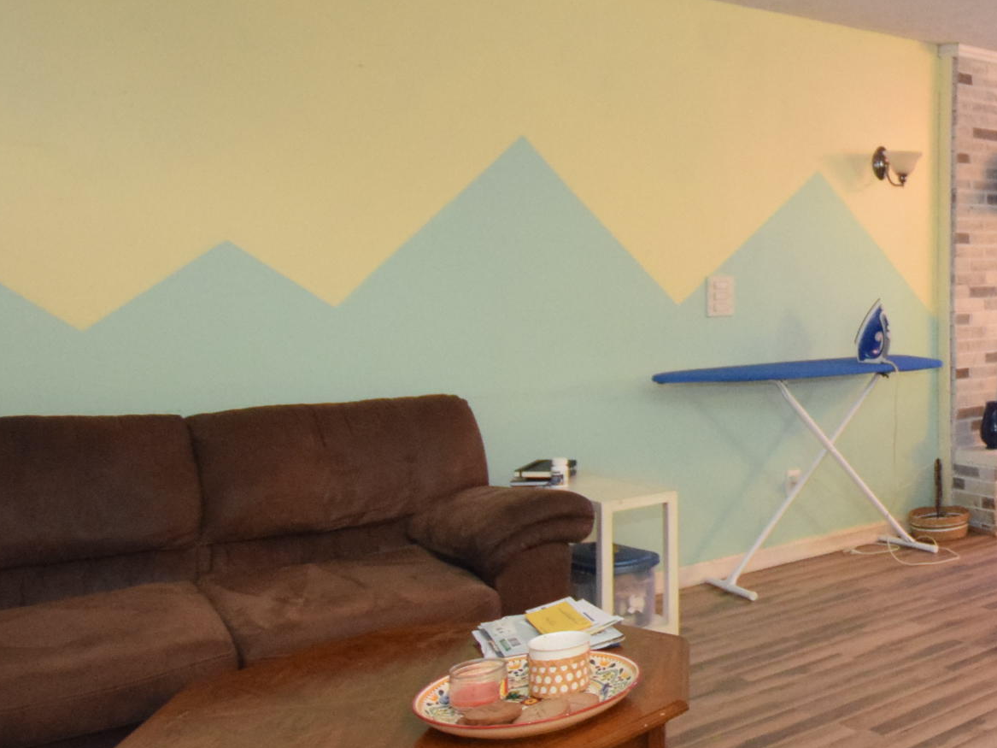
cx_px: 1130
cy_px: 251
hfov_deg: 39.6
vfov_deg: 38.2
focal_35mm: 37
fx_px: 1066
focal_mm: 10
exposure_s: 1/60
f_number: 3.5
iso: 3200
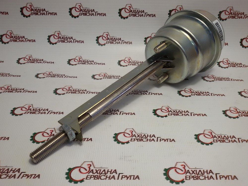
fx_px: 222
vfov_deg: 45.4
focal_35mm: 31
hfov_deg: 58.4
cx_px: 124
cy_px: 93
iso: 40
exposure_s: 1/100
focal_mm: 2.93
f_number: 2.4
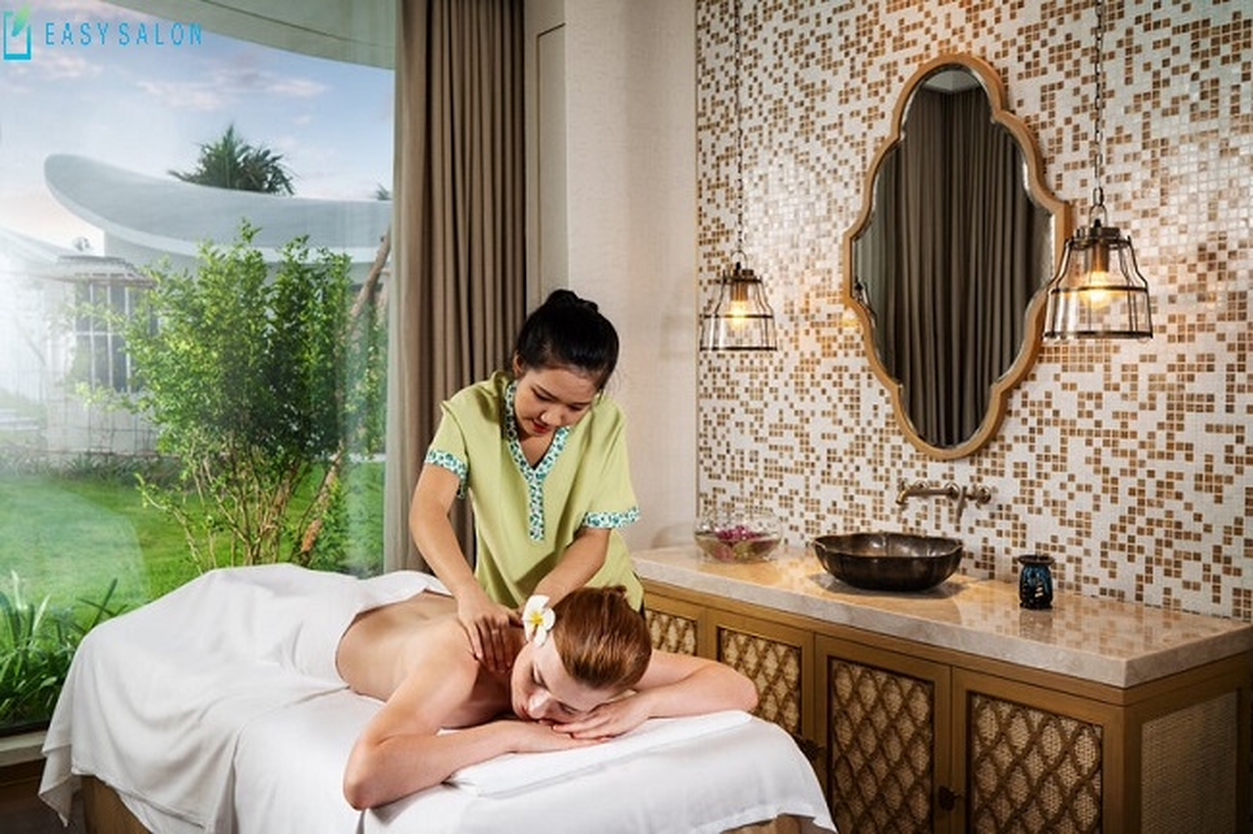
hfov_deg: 54.4
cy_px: 417
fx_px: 1218
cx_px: 626
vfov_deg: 37.8
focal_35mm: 35
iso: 200
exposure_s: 1/125
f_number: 5.6
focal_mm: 35
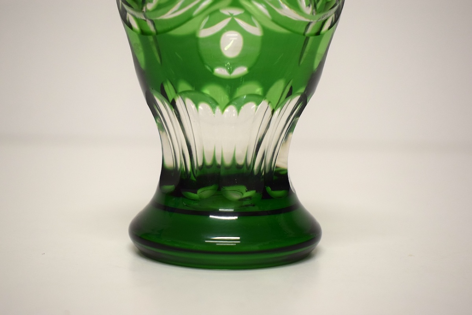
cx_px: 236
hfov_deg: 35.0
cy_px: 158
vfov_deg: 23.8
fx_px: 748
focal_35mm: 57
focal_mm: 38
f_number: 5.6
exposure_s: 1/125
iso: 800
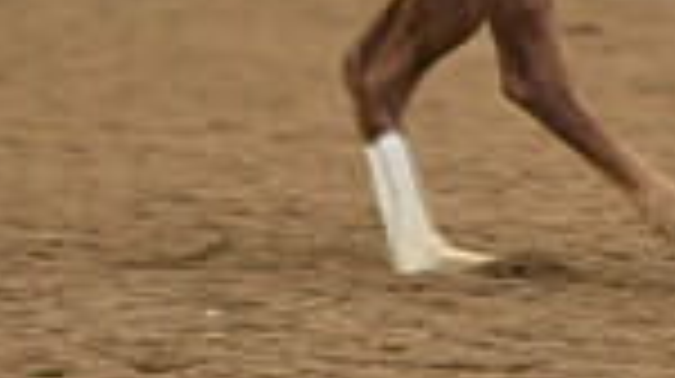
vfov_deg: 1.5
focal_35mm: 812
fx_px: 14518
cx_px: 684
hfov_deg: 2.7
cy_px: -380
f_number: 3.2
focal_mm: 200
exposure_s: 1/250
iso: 3200
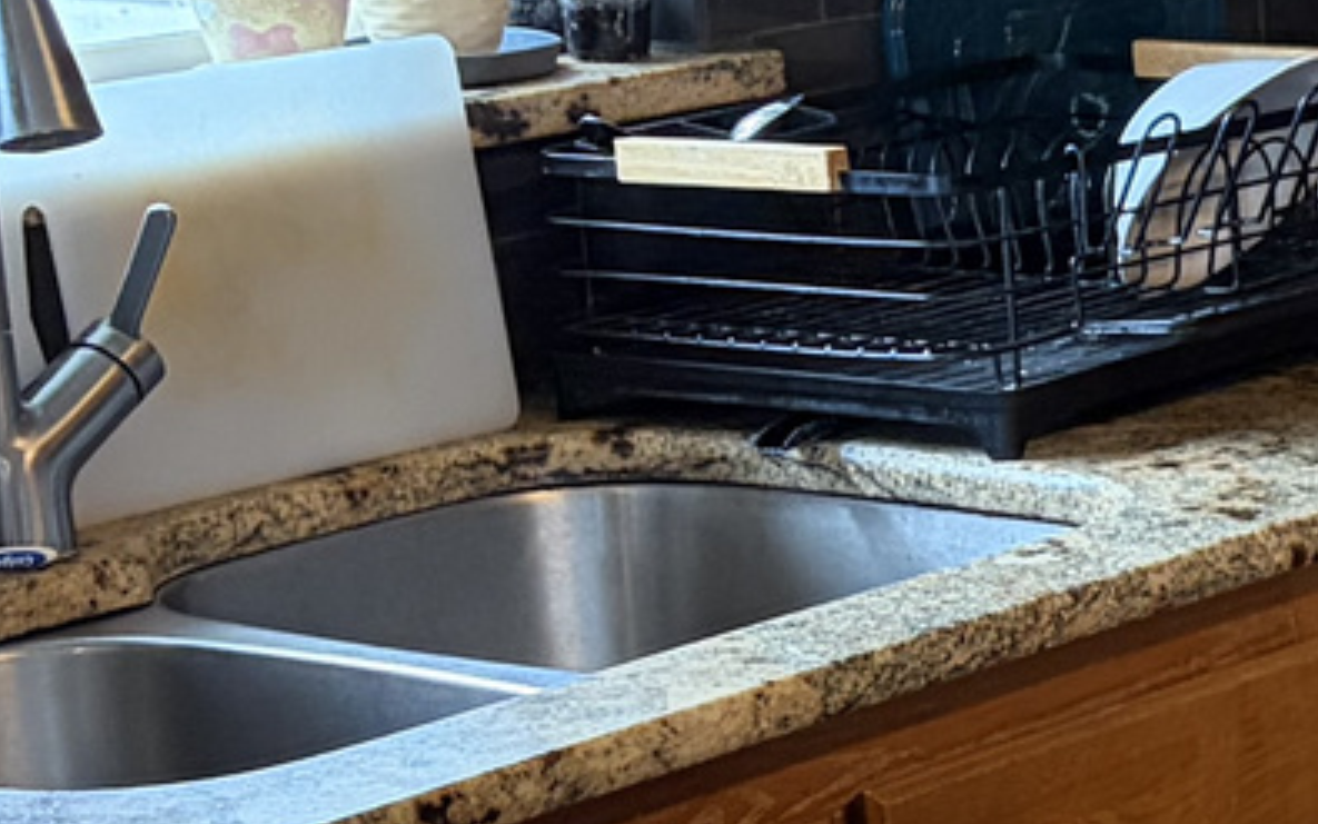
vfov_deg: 9.1
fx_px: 5137
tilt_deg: -13.6
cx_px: 2439
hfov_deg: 13.1
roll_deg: +1.2
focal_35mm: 143
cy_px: 697
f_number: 1.6
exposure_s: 1/60
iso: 320
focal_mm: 5.96
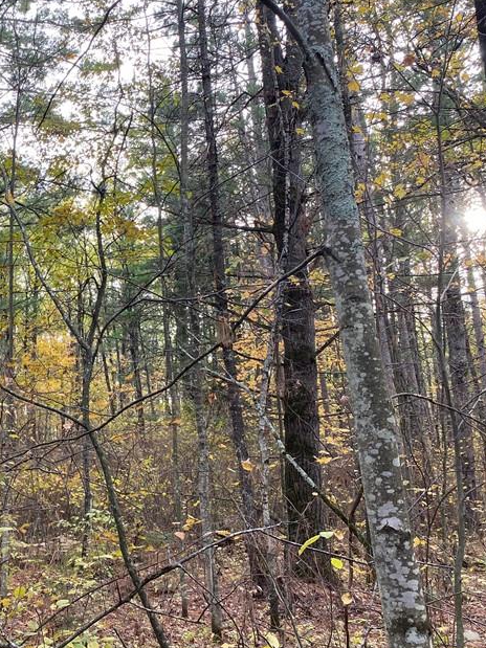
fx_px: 805
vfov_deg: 43.7
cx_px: -4
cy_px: 275
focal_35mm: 43
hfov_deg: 31.0
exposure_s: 1/121
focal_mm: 4.25
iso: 50
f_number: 1.8
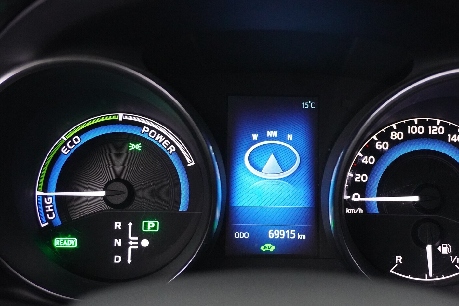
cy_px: 166
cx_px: 258
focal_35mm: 62
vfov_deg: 21.9
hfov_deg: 32.3
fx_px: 791
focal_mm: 36
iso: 6400
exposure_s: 1/25
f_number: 5.6
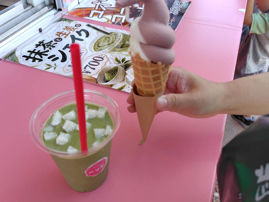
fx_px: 179
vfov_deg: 58.9
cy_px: 101
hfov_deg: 73.9
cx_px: 134
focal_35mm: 23
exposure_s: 1/231
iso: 50
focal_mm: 5.6
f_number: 1.9
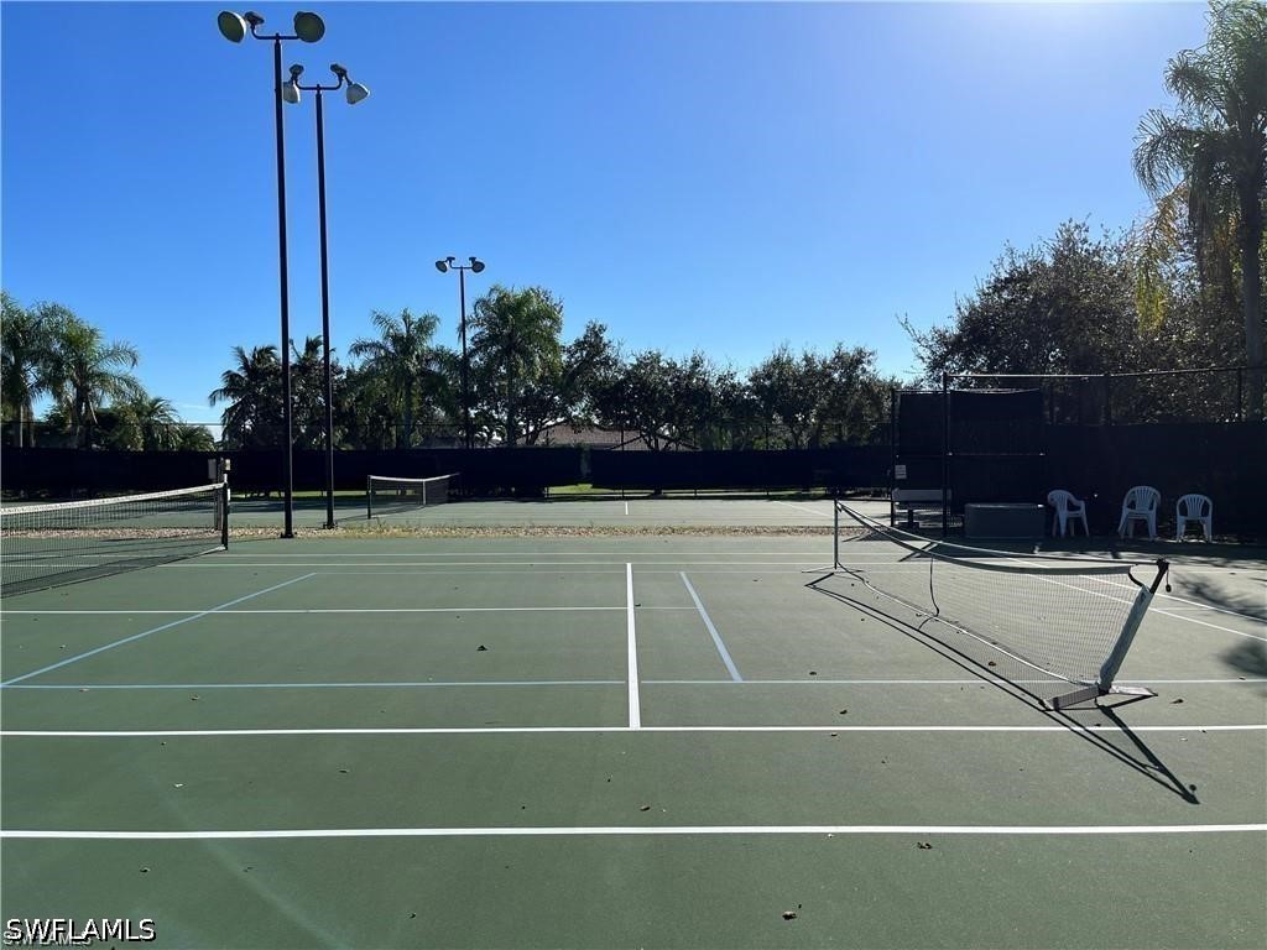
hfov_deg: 67.3
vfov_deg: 53.1
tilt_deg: -0.7
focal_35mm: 26
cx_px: 634
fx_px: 952
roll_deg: +0.8
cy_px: 475
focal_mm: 5.1
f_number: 1.6
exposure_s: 1/5076
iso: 50
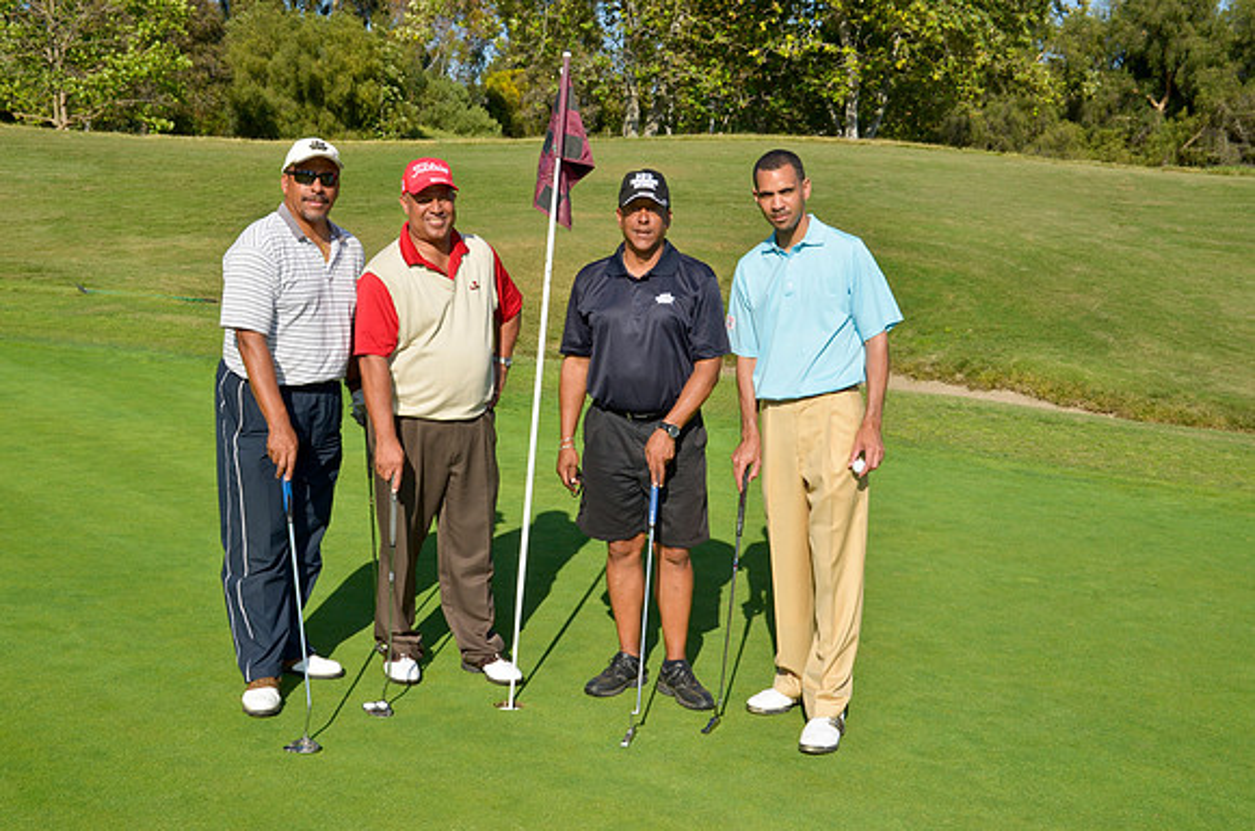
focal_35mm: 48
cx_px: 628
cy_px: 416
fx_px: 1670
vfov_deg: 27.9
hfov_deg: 41.2
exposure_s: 1/200
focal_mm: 32
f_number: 11
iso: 100
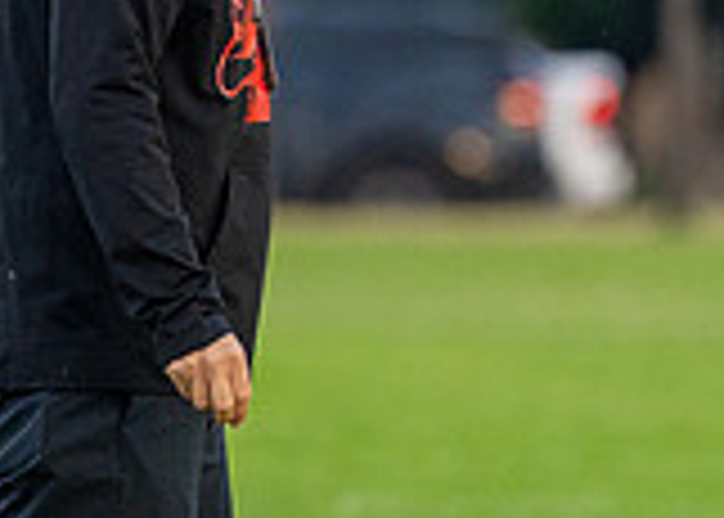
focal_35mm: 1000
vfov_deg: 1.4
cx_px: 78
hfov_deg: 2.0
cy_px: 81
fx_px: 20562
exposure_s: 1/1250
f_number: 2.8
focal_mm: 200
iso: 1000
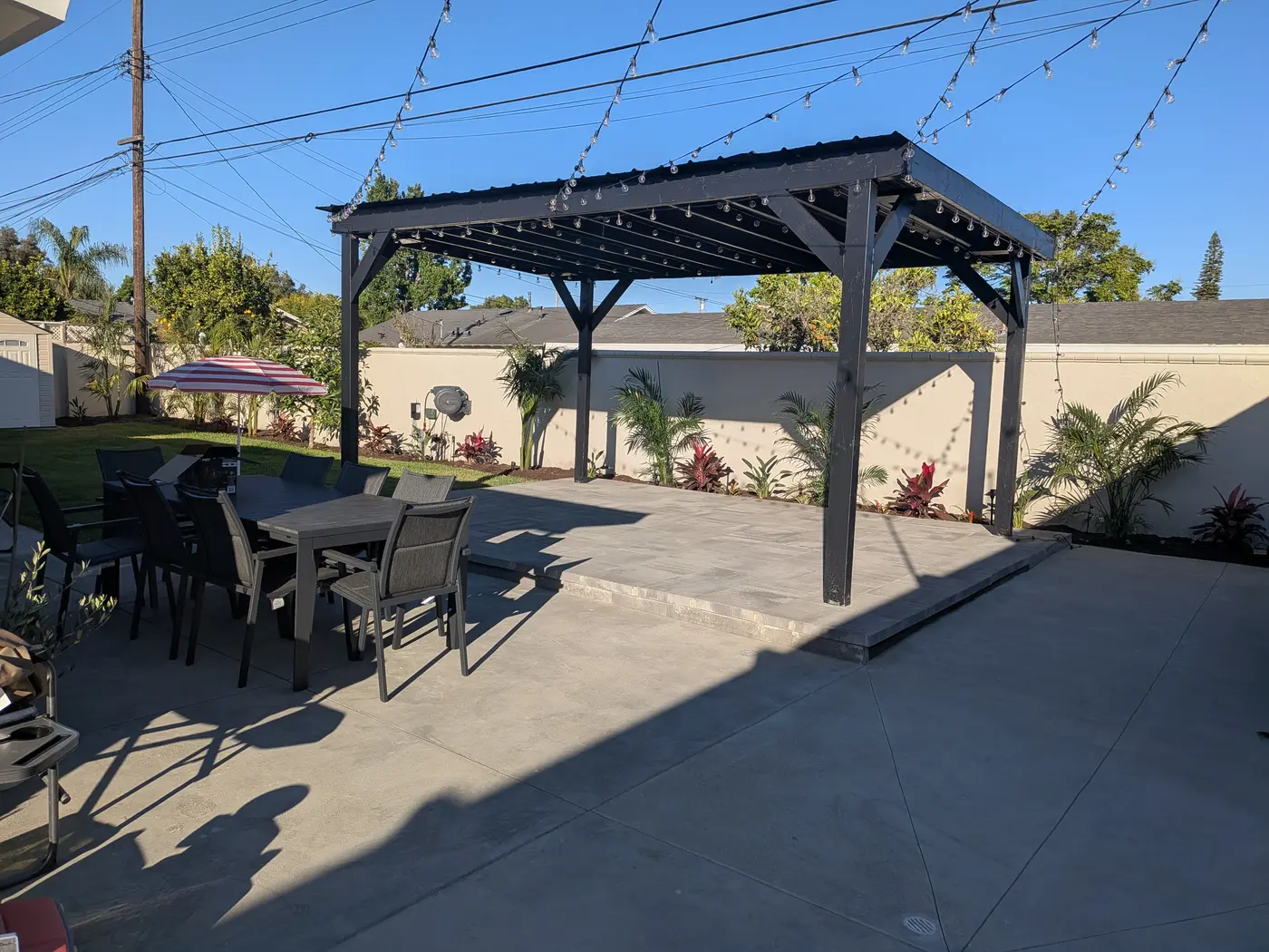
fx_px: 880
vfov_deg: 56.8
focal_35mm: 24
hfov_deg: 71.6
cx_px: 634
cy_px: 476
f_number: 1.7
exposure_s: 1/2262
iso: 30
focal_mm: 4.53
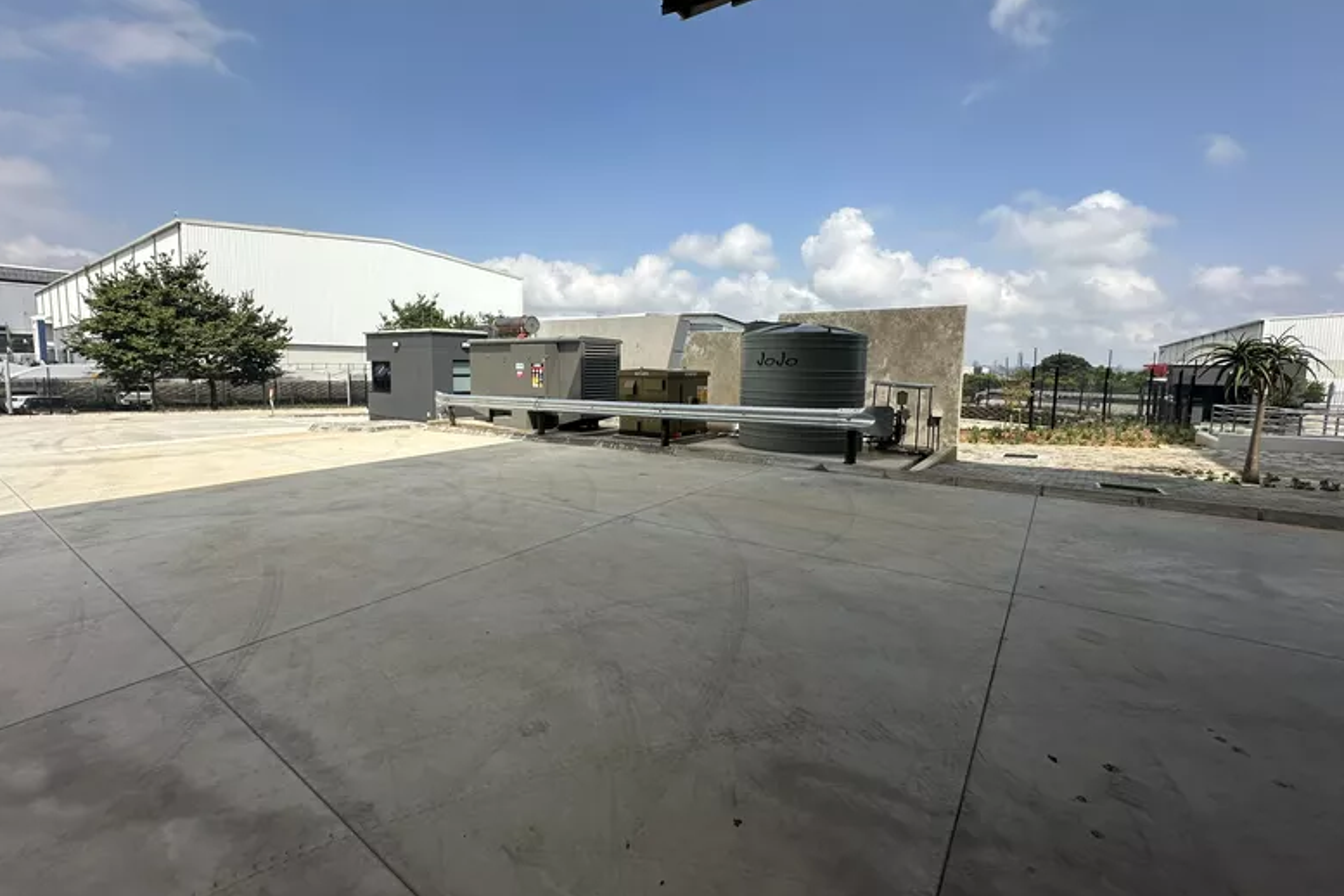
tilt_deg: -5.2
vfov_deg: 77.3
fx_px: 560
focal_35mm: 15
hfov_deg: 100.4
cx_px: 656
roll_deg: -0.7
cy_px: 422
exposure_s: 1/2564
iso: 50
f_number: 2.2
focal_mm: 2.22
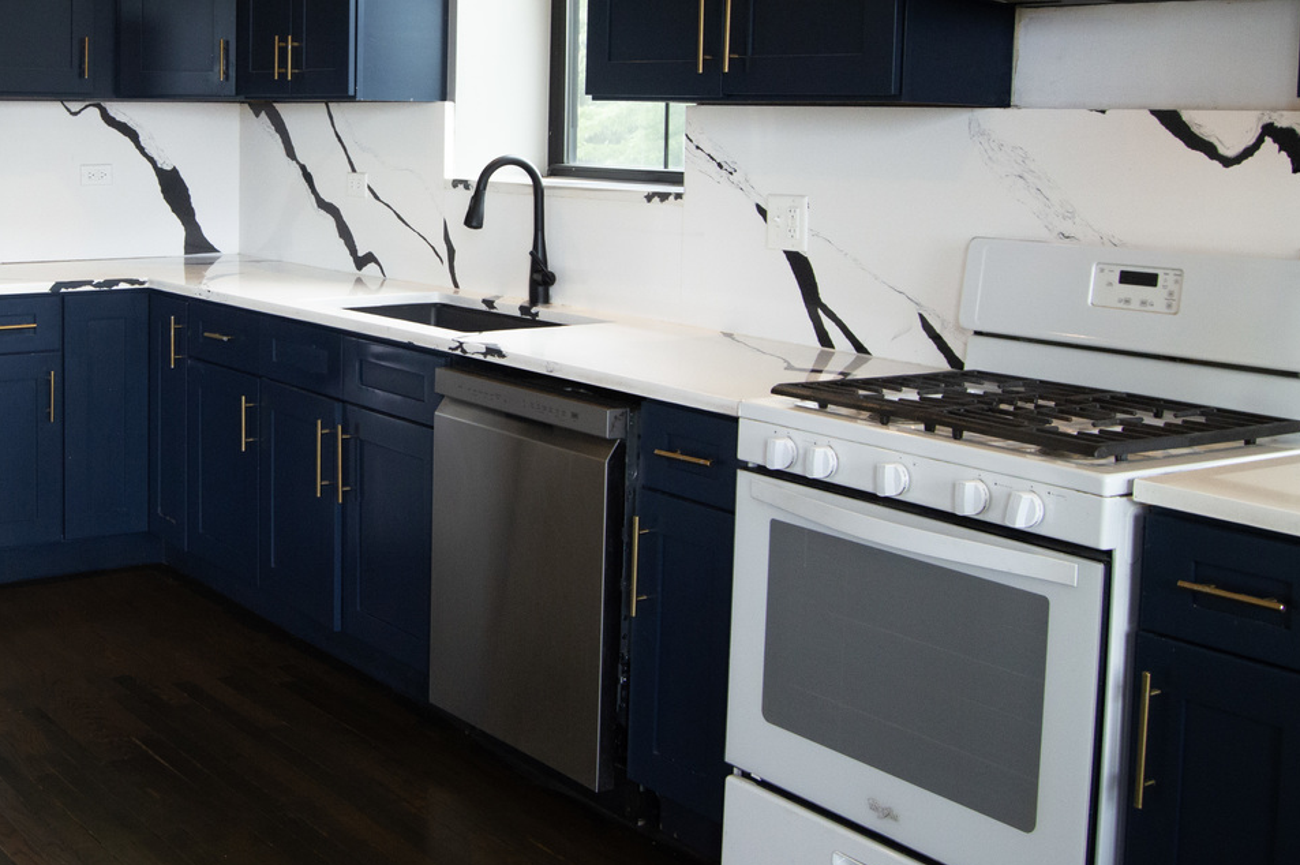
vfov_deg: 28.8
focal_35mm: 46
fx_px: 1660
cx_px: 319
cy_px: 235
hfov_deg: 41.5
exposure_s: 1/60
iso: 800
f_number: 7.1
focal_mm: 18
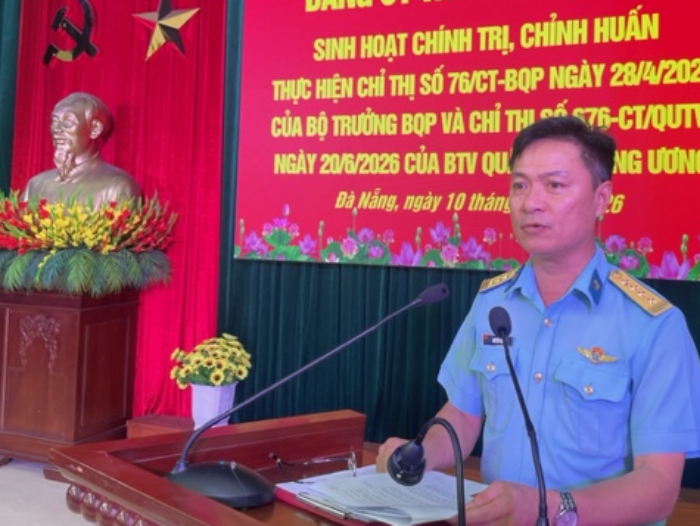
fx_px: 708
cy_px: 190
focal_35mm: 35
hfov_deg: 52.1
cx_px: 429
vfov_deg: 40.4
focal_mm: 4.2
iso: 80
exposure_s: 1/99
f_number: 1.6
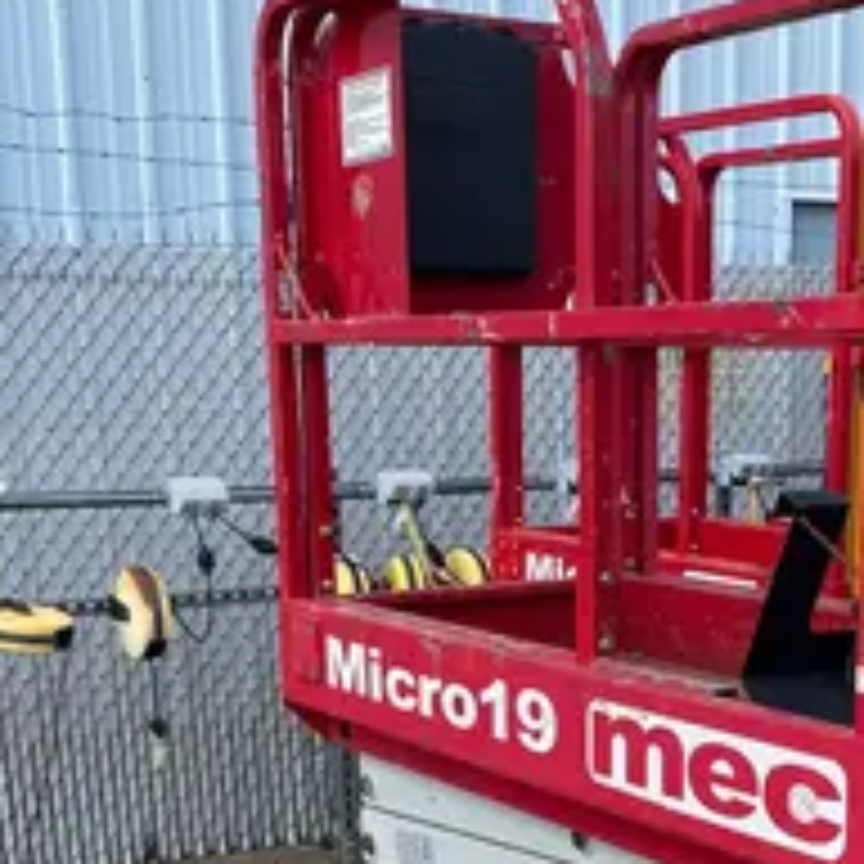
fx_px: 1864
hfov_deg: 25.9
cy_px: 772
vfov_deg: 25.3
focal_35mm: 66
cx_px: 608
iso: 32
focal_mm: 4.25
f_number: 1.8
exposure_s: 1/1103
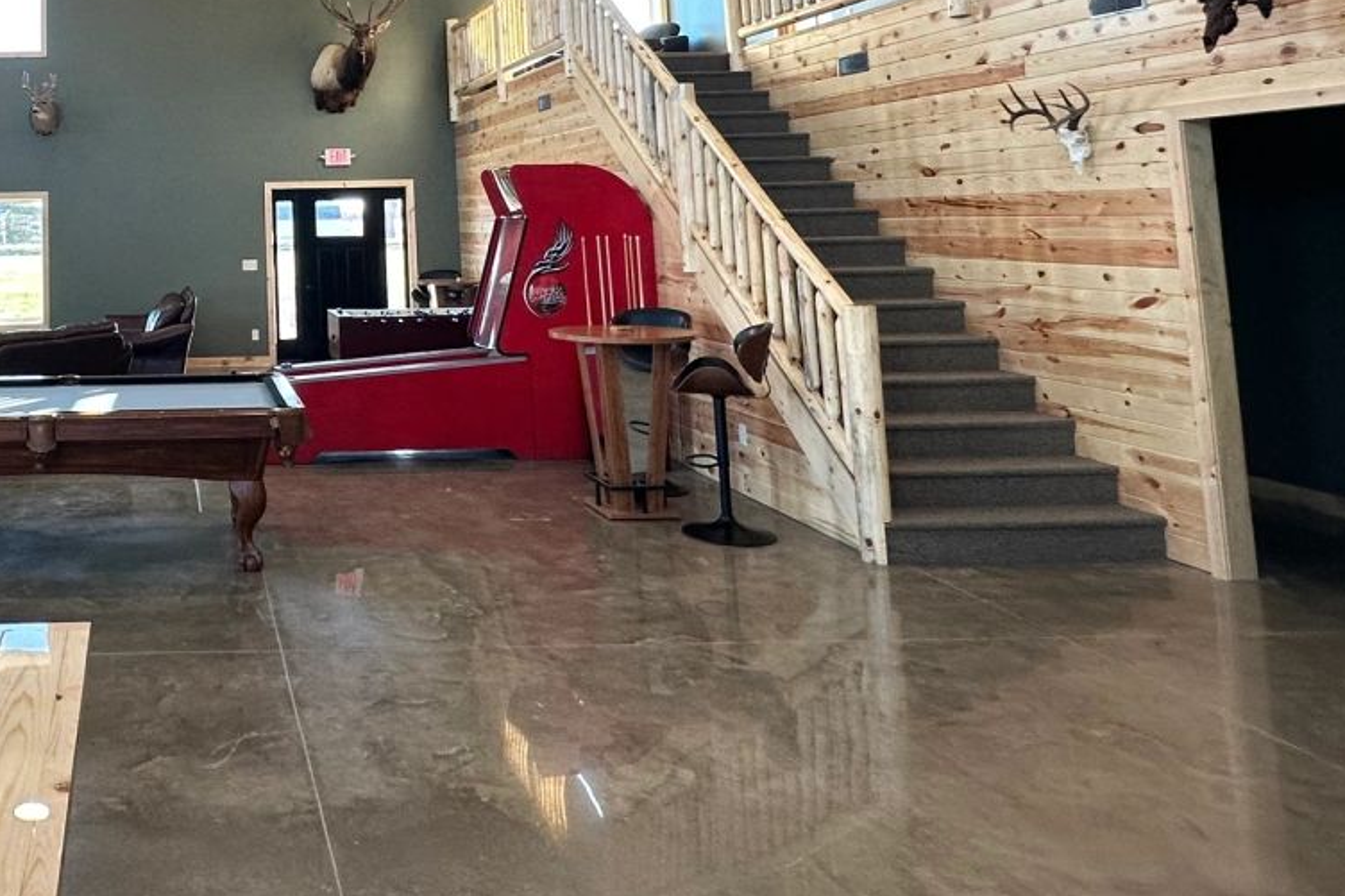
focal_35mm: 31
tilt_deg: +5.4
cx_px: 166
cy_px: 116
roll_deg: +1.0
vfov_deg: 39.7
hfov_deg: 53.7
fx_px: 1158
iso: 160
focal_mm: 2.22
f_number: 2.2
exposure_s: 1/120
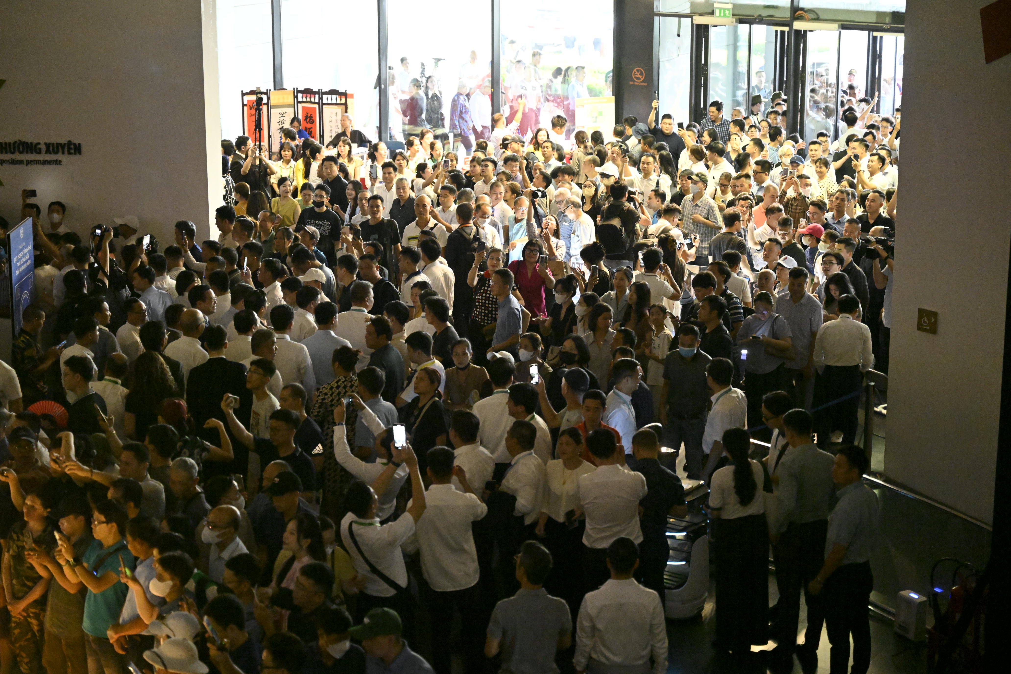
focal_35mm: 70
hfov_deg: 28.8
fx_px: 1966
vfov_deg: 19.5
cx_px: 506
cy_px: 337
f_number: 3.2
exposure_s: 1/250
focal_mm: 70
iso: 12800
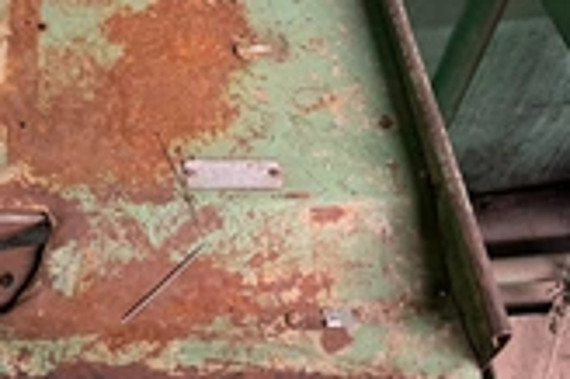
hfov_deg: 31.9
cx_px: 104
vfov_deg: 22.1
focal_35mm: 61
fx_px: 965
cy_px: 122
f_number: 1.78
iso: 500
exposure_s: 1/60
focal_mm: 6.76
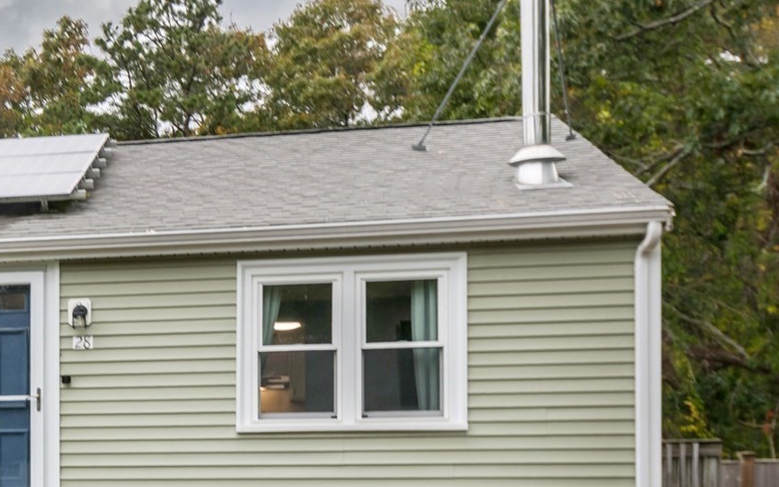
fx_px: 1316
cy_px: 432
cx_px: -130
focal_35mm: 62
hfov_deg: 29.0
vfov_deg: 20.6
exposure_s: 1/60
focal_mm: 24
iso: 100
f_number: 8
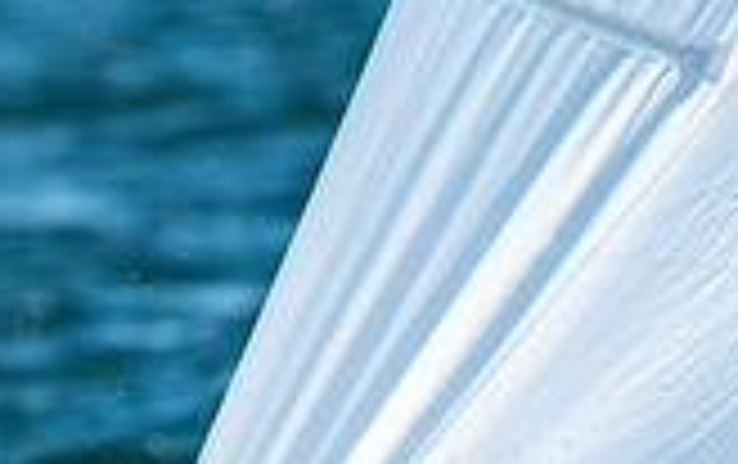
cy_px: 764
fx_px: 32648
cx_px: -306
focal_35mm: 1621
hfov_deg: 1.3
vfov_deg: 0.8
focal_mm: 300
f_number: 5.6
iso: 400
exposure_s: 1/2500
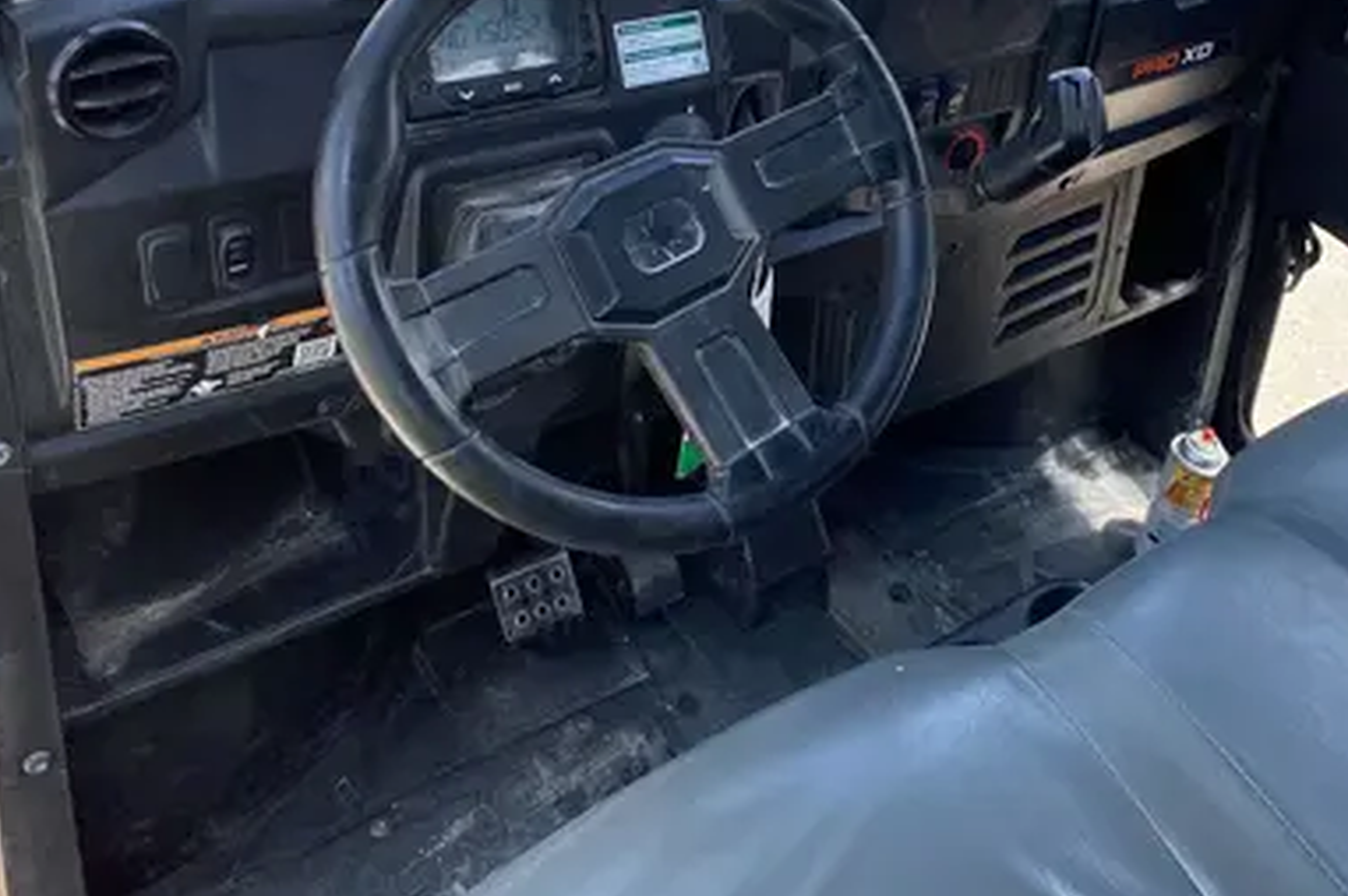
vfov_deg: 33.3
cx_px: 946
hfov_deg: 48.4
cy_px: 192
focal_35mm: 39
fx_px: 1459
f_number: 1.8
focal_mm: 4.25
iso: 32
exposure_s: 1/1346
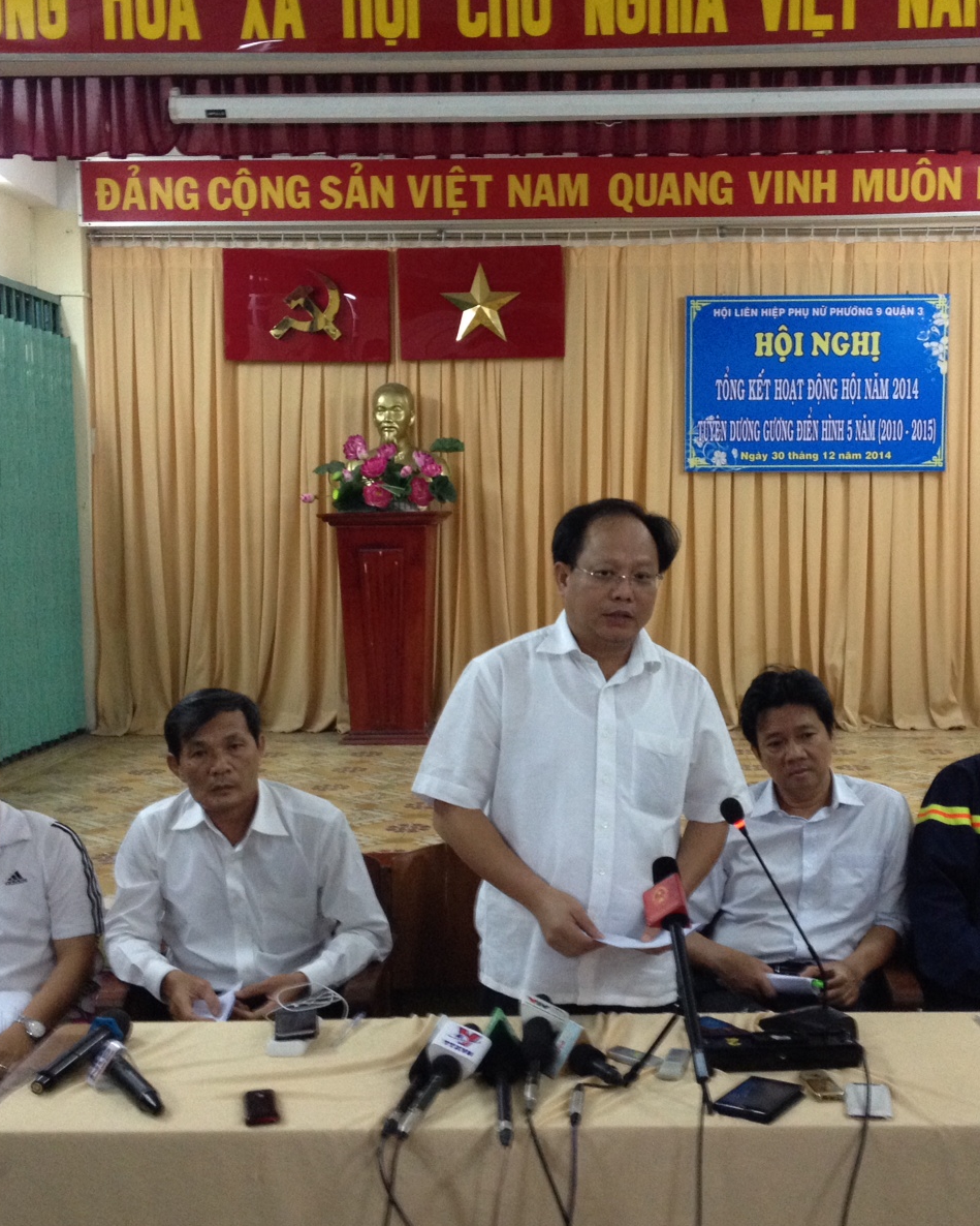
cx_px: 586
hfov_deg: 32.0
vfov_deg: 39.5
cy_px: 620
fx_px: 1704
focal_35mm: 47
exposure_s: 1/20
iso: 250
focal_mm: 4.28
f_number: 2.4
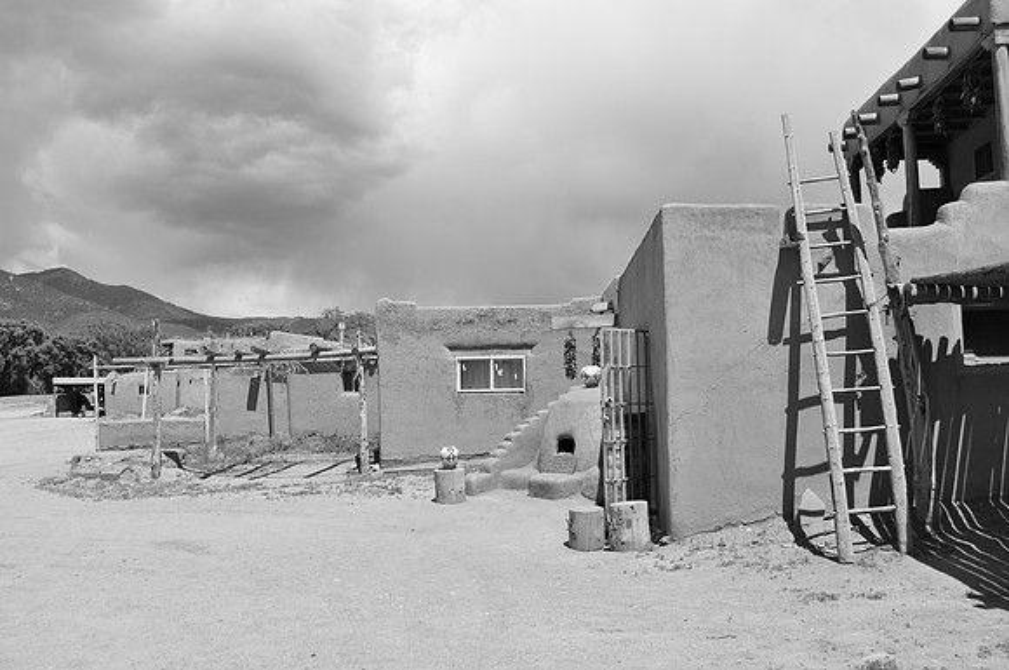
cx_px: 504
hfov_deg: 57.3
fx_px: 924
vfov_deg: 39.9
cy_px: 335
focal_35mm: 33
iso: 200
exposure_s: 1/1600
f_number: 5
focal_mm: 22
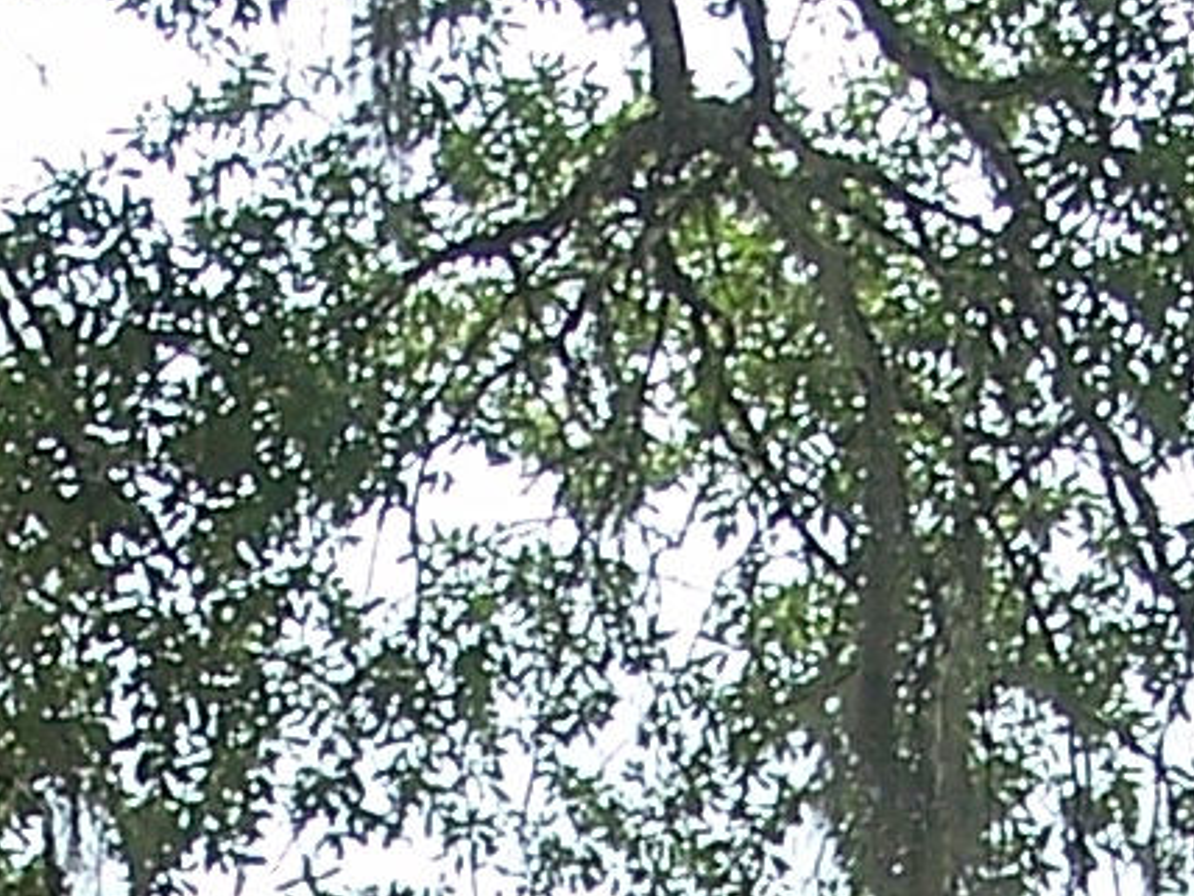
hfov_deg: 7.0
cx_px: 530
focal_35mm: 282
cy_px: 2842
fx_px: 9727
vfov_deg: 5.0
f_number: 2.8
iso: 64
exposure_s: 1/320
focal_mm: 7.8
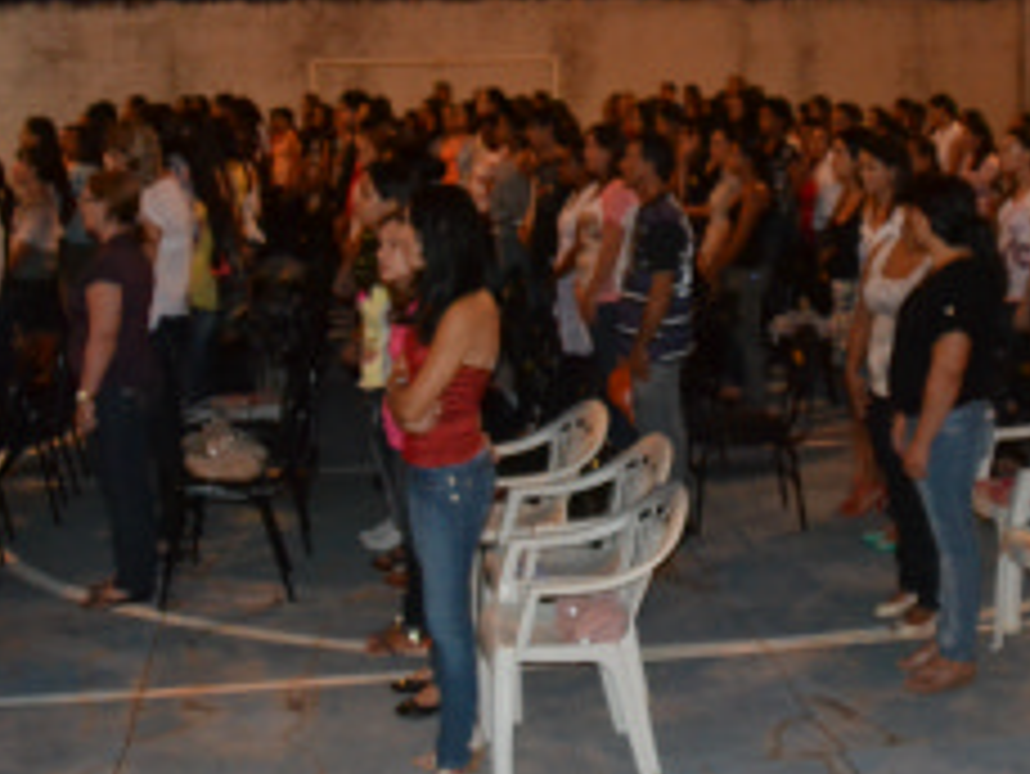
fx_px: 1876
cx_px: 724
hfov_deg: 30.4
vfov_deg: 23.2
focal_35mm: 63
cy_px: 236
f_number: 3.5
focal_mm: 20
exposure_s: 1/60
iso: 3200
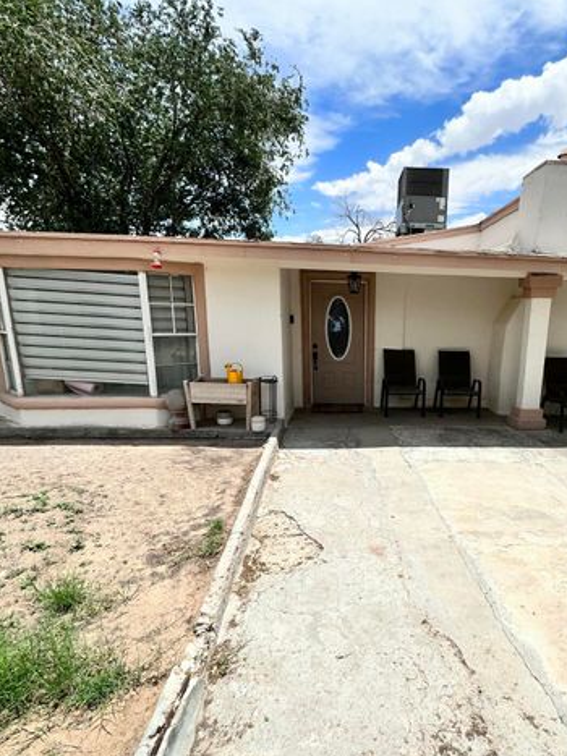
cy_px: 420
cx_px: 366
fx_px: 437
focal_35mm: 20
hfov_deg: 64.6
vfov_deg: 81.5
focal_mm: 2.22
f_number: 2.2
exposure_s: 1/4292
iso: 50
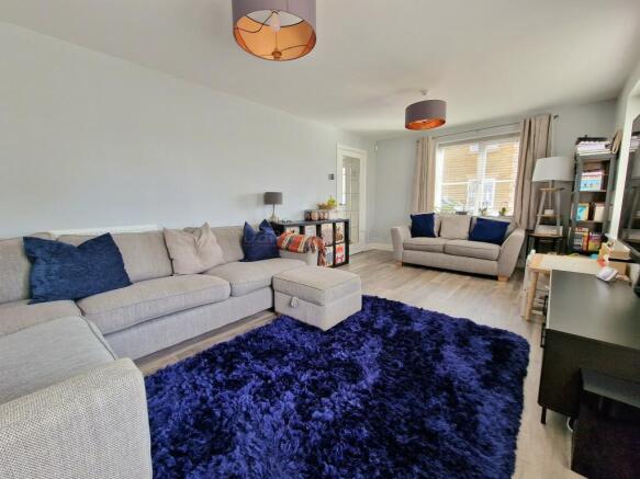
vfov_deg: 89.9
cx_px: 320
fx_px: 240
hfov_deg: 106.2
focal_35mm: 13
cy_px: 240
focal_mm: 2.2
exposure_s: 1/109
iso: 50
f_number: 2.2
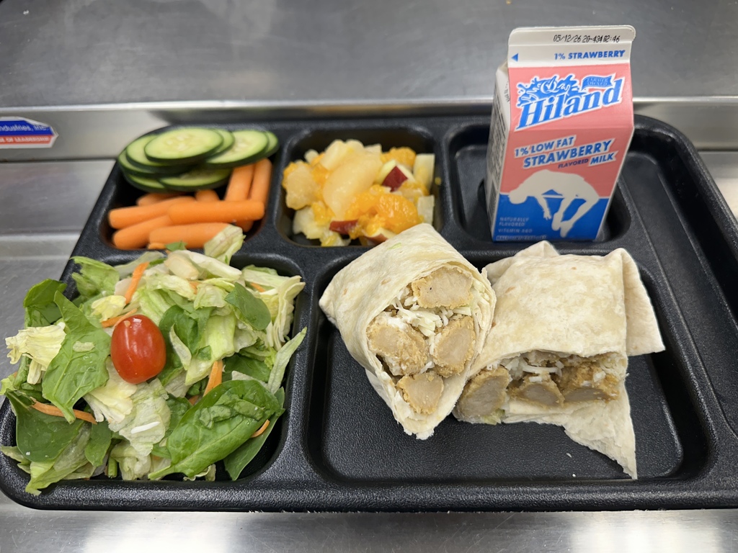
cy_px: 276
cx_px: 369
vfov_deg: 56.8
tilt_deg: -51.1
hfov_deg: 71.6
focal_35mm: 24
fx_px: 512
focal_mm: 6.86
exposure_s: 1/120
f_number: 1.78
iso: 125
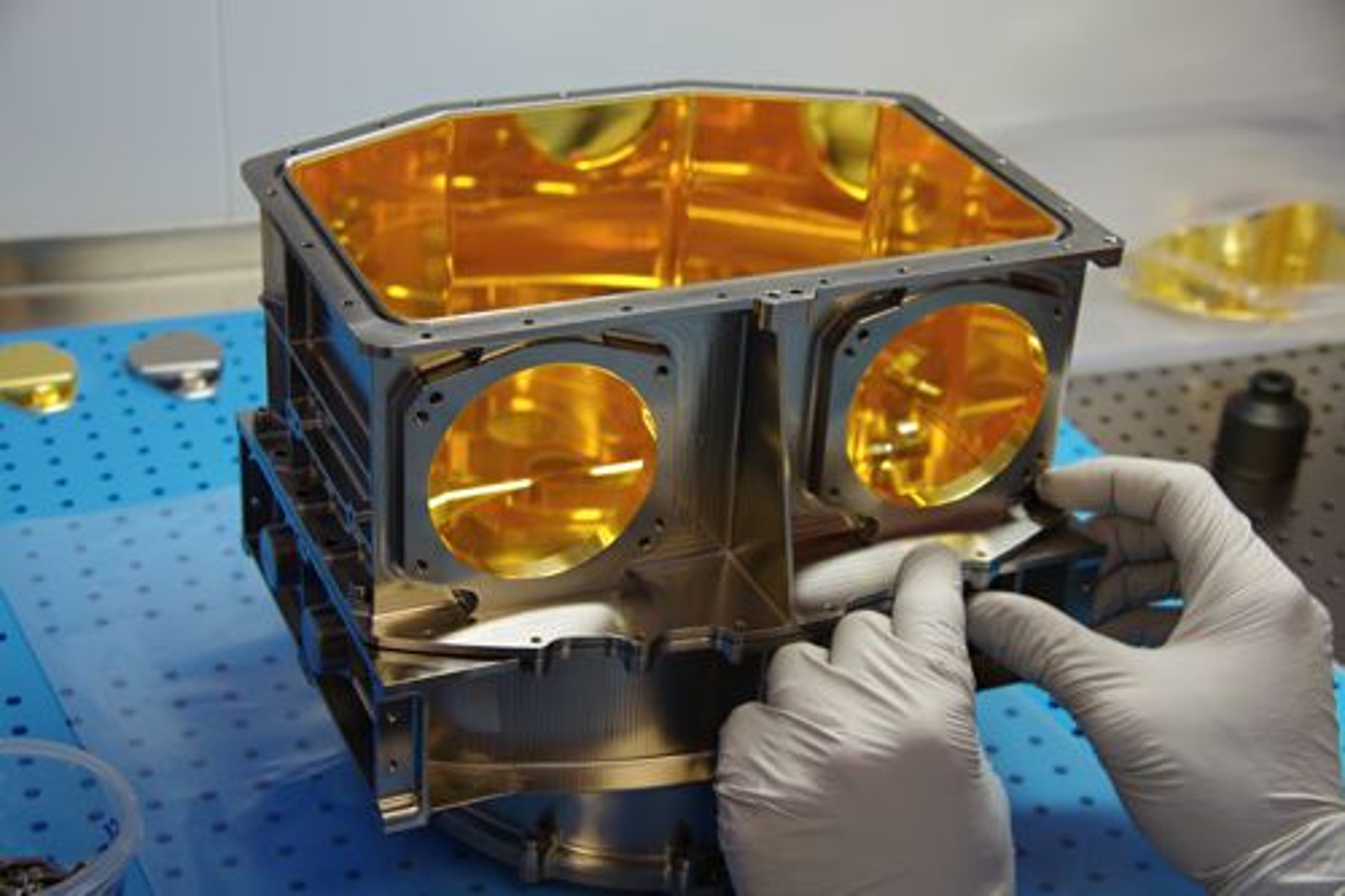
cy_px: 448
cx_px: 672
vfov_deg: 21.2
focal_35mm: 64
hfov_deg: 31.4
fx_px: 2390
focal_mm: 42.5
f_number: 5.6
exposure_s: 1/100
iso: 400
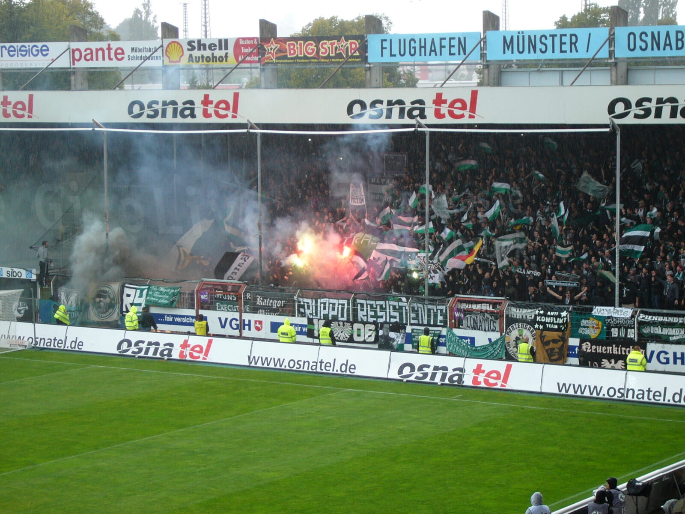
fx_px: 1979
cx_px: 342
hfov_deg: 19.6
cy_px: 257
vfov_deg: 14.8
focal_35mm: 100
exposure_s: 1/40
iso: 100
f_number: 4.8
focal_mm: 16.6
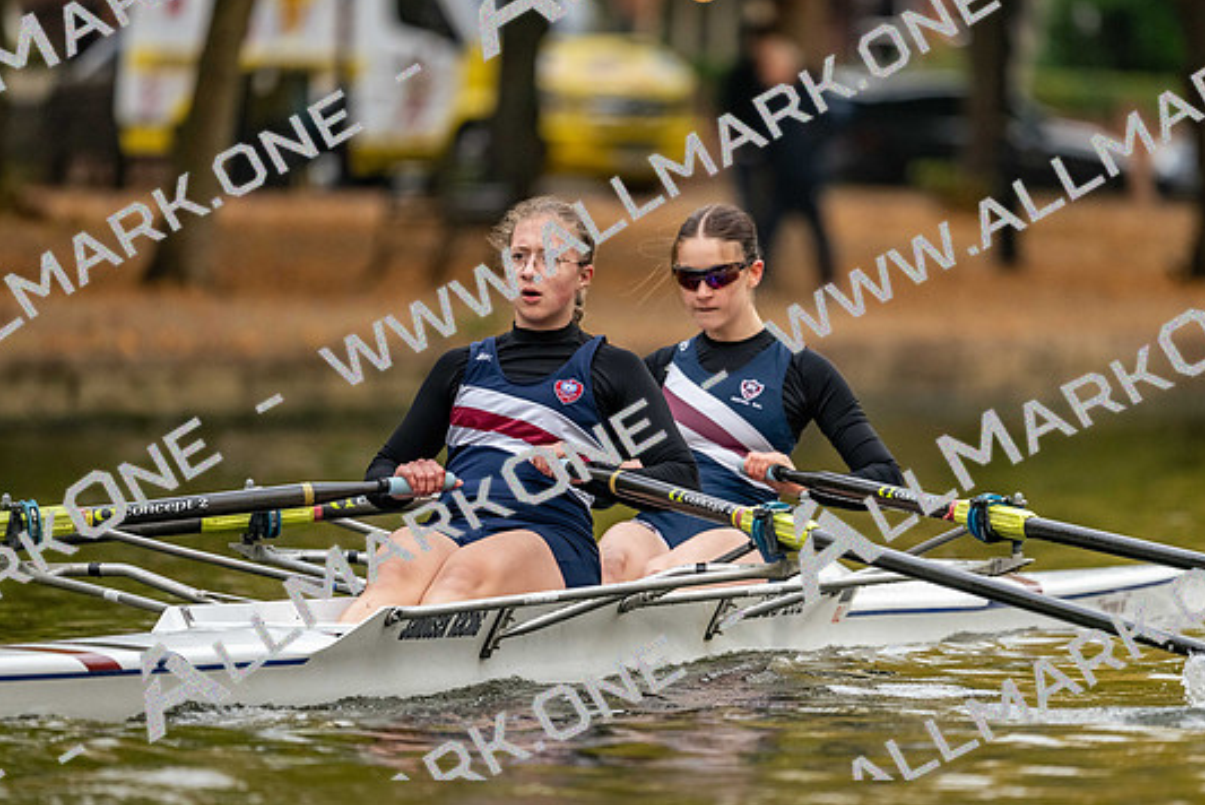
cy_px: 392
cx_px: 599
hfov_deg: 4.7
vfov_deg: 3.2
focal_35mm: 435
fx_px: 14568
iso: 2800
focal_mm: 400
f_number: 4.5
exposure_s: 1/2500
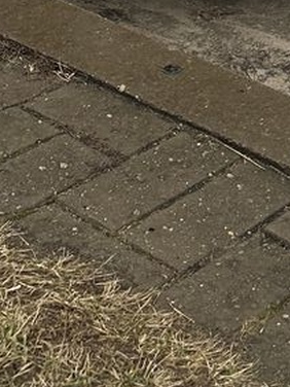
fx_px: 1139
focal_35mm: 102
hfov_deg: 13.9
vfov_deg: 16.8
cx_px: 391
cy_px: -257
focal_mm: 6.86
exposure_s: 1/250
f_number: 1.78
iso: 80
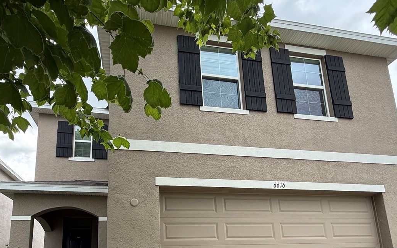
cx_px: 176
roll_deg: +1.6
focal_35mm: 23
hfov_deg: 76.9
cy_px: 223
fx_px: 249
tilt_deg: +13.7
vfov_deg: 47.6
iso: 50
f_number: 2.2
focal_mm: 2.22
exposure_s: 1/319
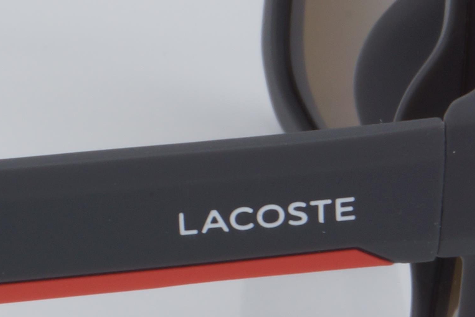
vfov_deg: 4.6
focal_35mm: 300
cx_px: -355
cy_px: 198
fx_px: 3958
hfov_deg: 6.7
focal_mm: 50
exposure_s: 1/4
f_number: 32
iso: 100
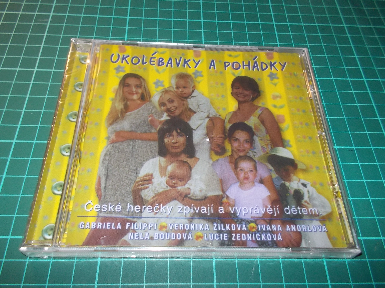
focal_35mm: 29
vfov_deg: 48.2
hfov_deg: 61.7
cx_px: 192
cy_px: 144
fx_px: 323
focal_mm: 4.1
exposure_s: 1/30
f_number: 3.3
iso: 200
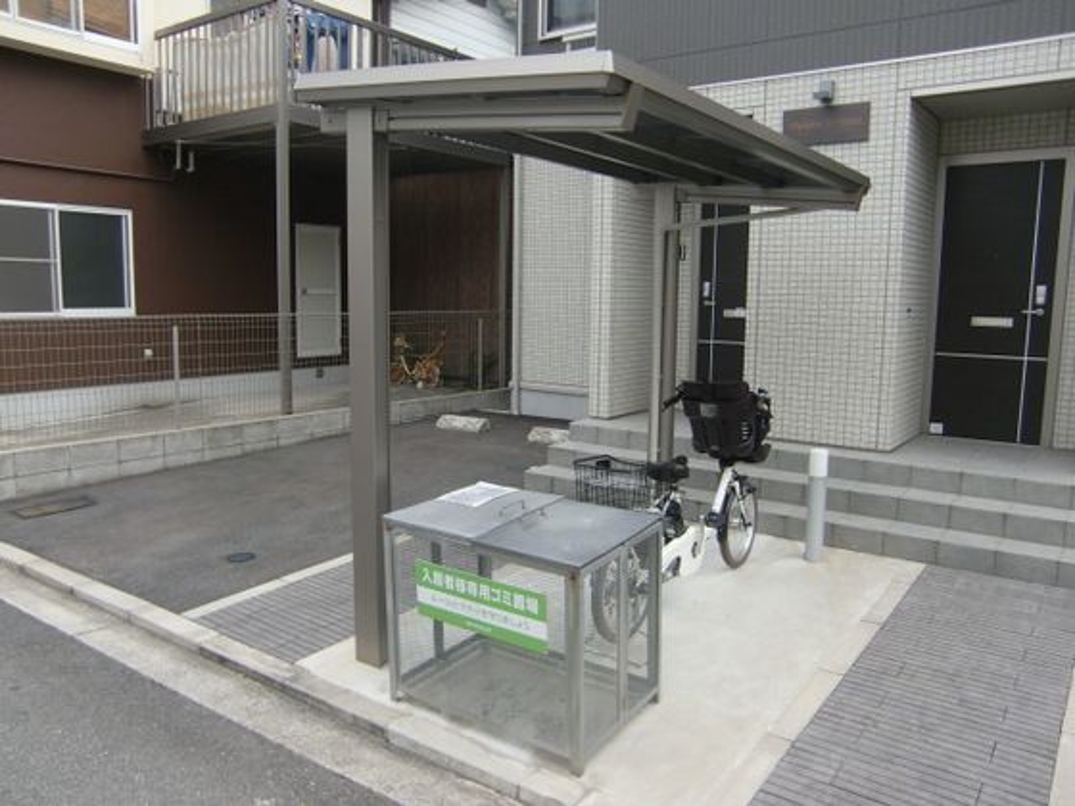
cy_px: 403
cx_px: 538
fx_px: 870
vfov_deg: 49.7
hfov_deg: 63.4
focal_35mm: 28
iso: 64
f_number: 2.6
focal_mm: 4.9
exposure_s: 1/500
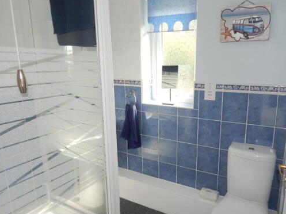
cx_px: 159
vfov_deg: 51.3
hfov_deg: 65.2
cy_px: 112
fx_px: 223
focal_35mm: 27
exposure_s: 1/80
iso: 125
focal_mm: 4
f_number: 3
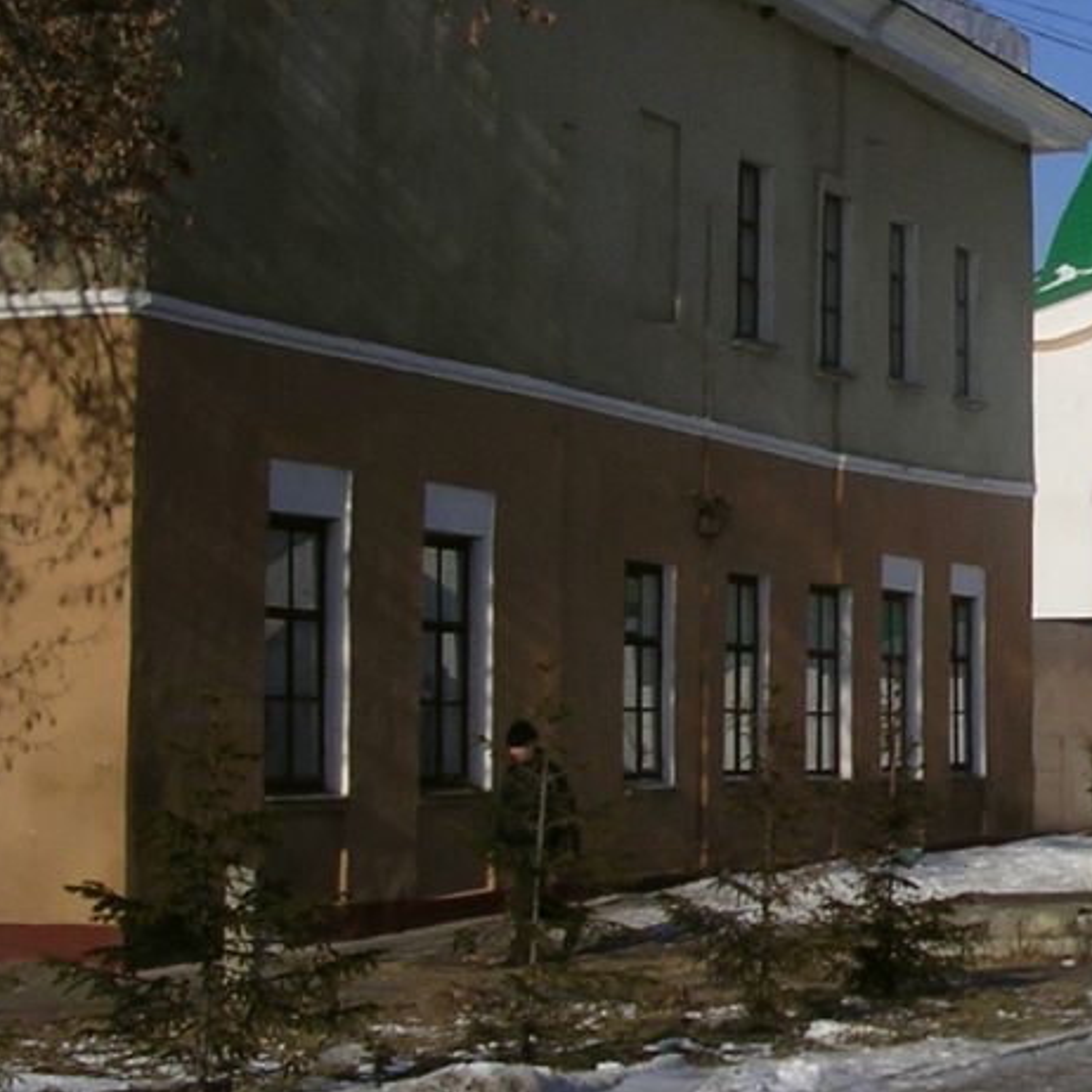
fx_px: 3319
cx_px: 1494
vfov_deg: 18.6
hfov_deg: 17.3
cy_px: 357
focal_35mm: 93
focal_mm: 5.8
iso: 100
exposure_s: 1/580
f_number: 5.6
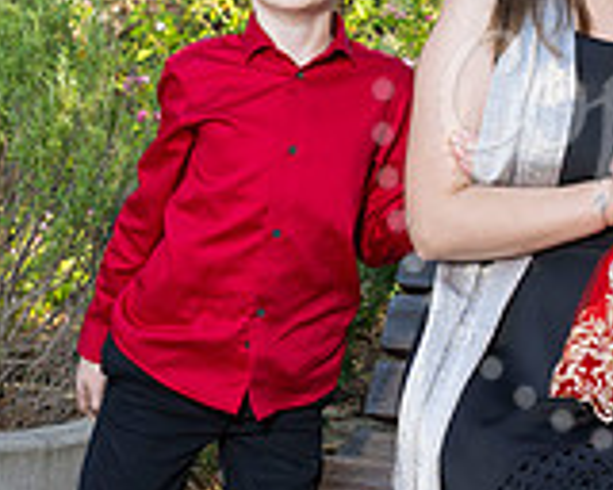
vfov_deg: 7.5
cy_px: 111
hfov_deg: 9.3
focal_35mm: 206
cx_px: 687
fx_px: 3737
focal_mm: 52
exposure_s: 1/200
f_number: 5.6
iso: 320
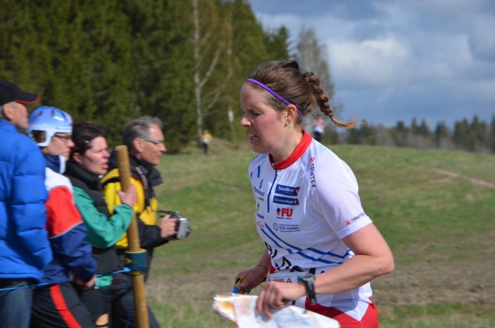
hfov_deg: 13.1
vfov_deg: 8.7
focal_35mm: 158
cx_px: 248
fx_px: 2161
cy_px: 164
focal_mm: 105
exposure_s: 1/320
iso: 100
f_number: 9
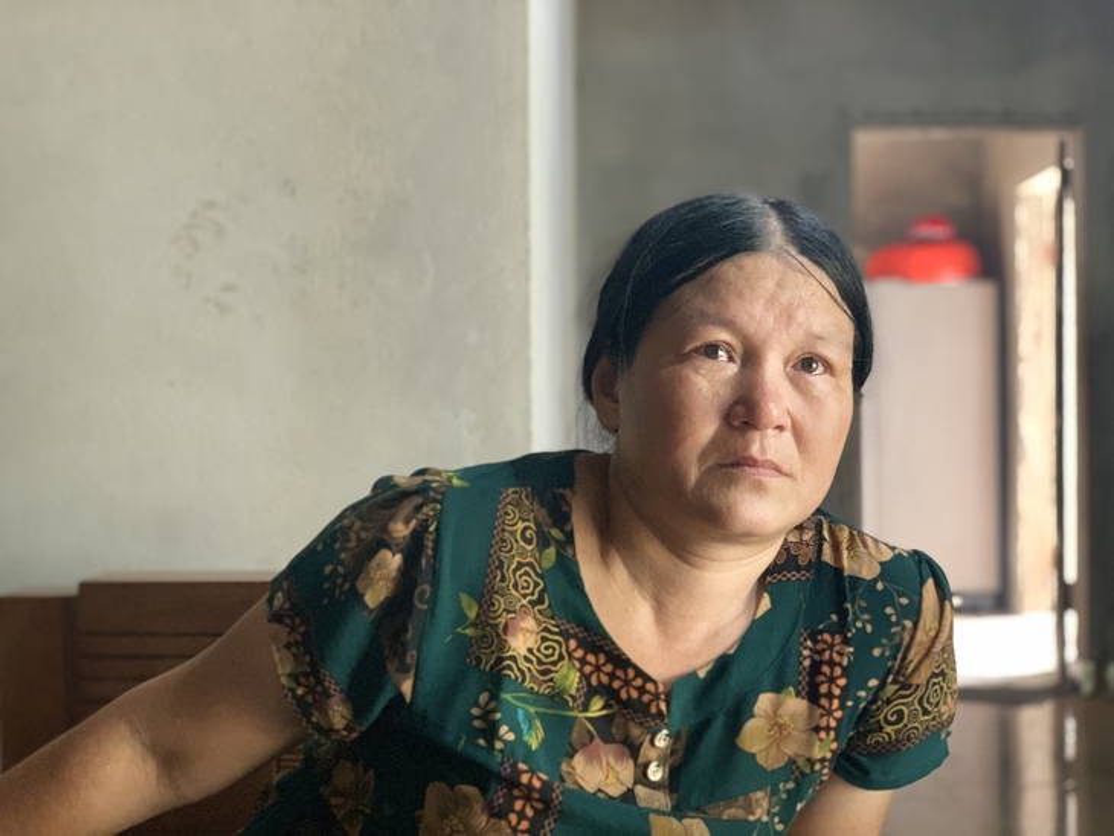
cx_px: 557
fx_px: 1674
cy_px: 418
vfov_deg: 28.0
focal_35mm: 52
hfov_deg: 36.8
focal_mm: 6
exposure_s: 1/42
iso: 400
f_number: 2.4
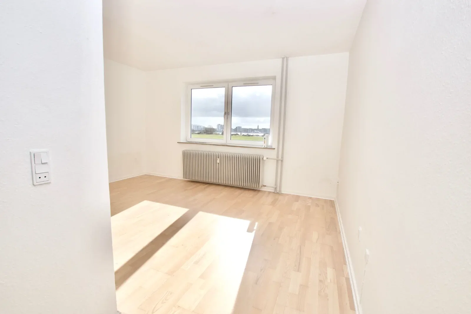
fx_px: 196
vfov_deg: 77.3
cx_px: 236
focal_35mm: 15
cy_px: 157
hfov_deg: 100.4
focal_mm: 10
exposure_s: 1/125
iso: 100
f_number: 11
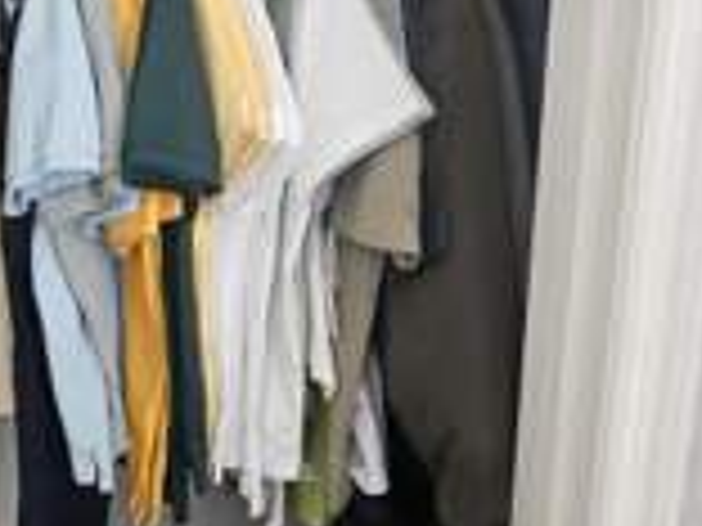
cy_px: 443
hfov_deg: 45.2
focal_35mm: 40
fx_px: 811
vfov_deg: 34.5
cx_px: 176
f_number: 2.2
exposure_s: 1/30
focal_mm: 2.2
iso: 400
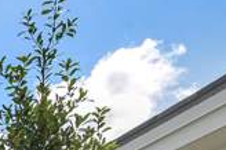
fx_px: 489
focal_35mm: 78
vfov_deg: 13.1
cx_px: -306
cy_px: 361
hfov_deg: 15.4
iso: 500
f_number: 8
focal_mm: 16
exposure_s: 1/125
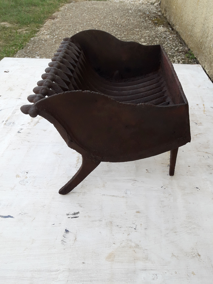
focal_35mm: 28
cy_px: 142
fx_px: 230
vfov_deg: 63.4
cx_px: 106
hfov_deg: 49.7
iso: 40
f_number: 1.9
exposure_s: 1/294
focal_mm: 3.7
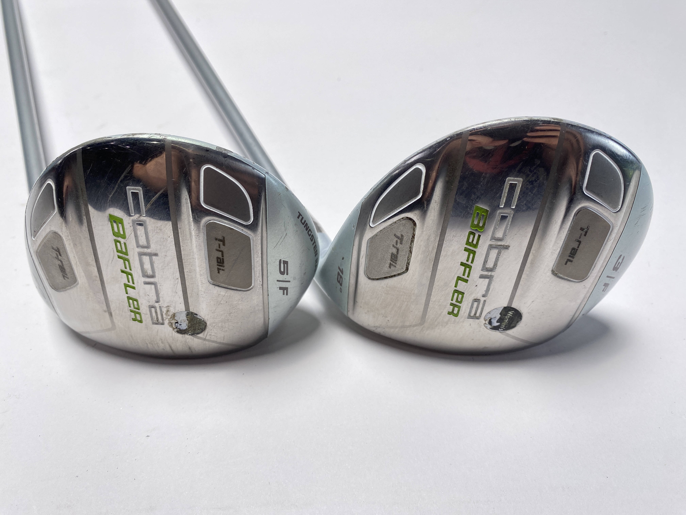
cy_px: 258
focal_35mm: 26
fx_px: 515
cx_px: 343
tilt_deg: -49.1
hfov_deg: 67.3
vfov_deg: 53.1
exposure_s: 1/315
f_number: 1.8
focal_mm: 4.25
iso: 32
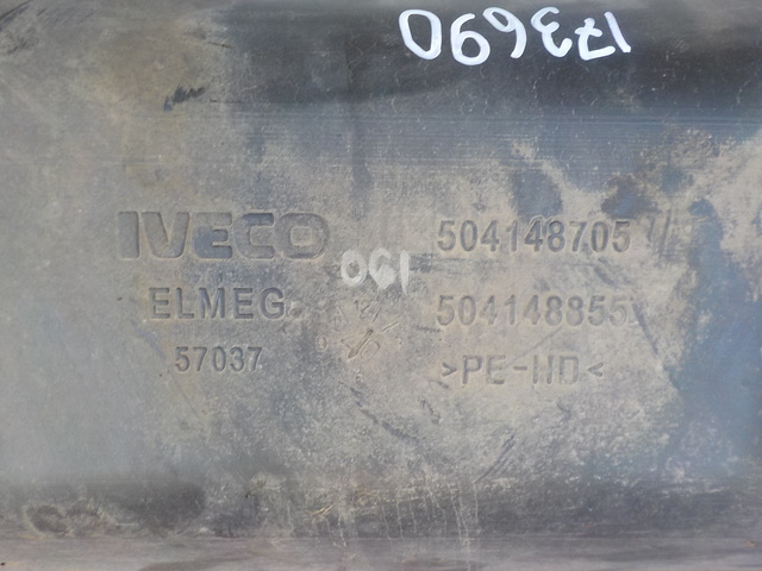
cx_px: 381
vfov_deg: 46.8
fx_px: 660
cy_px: 286
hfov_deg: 60.0
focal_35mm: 30
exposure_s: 1/30
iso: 125
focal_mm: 4.1
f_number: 3.3
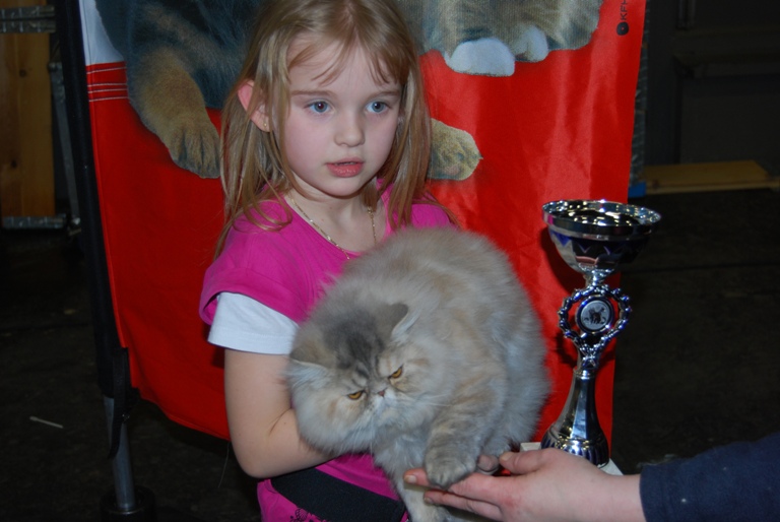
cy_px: 261
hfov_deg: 35.0
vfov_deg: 23.8
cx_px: 390
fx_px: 1236
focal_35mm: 57
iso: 200
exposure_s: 1/60
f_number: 4.8
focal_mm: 38
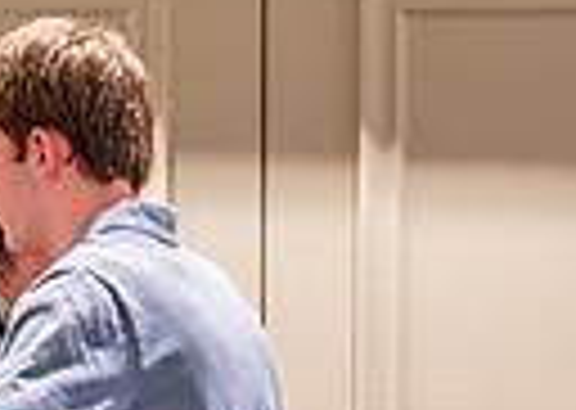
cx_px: -16
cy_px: 337
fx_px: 5259
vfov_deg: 4.5
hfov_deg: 6.2
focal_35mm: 322
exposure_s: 1/400
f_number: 1.2
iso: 1600
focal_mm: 50
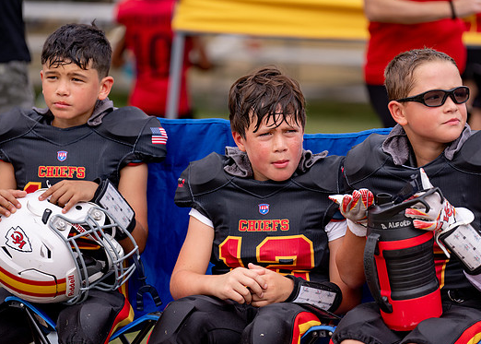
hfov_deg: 8.5
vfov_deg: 6.1
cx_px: 262
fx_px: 3238
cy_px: 185
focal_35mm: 237
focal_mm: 200
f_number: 2.8
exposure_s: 1/1600
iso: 100
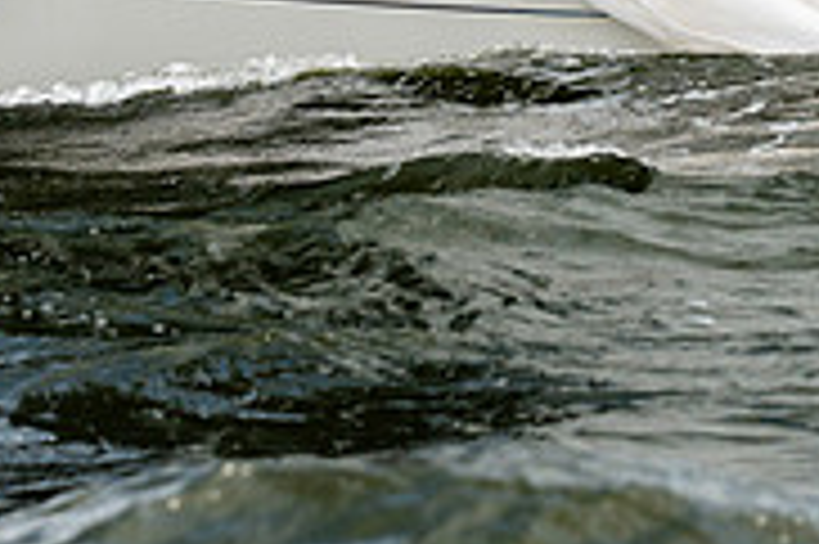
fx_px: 9433
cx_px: 590
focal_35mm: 415
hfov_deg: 5.0
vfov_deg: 3.3
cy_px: -290
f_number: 5
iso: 250
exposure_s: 1/1000
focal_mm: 130
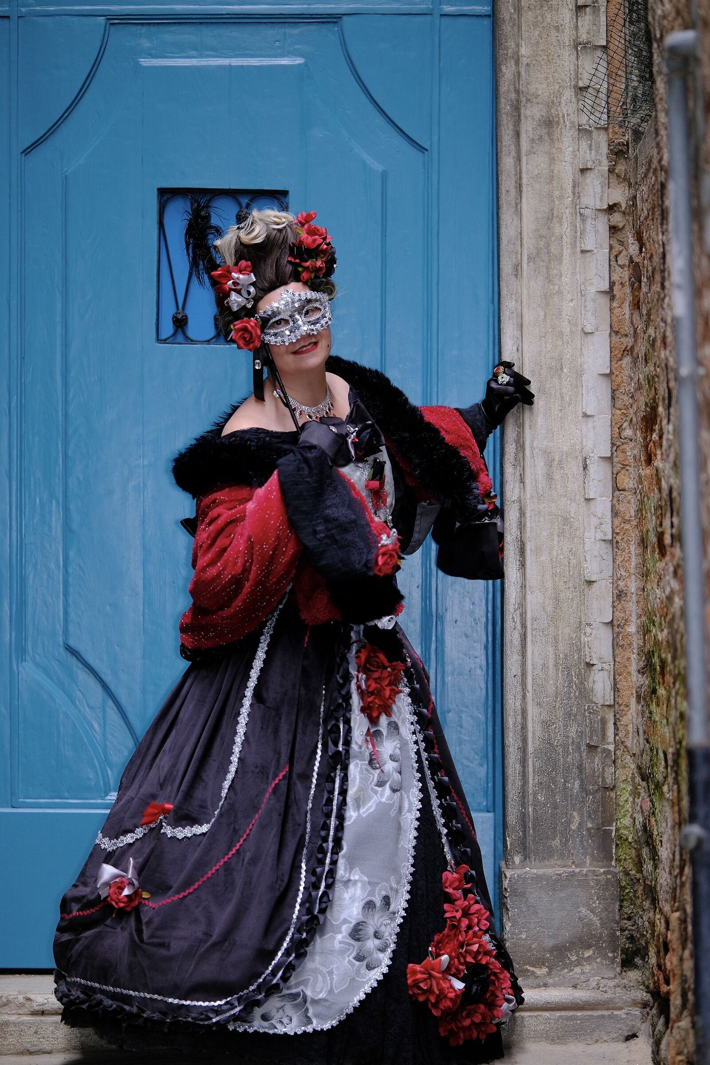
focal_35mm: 113
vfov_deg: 18.1
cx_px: 355
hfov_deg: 12.1
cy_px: 532
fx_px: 3343
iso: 400
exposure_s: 1/250
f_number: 1.2
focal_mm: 75
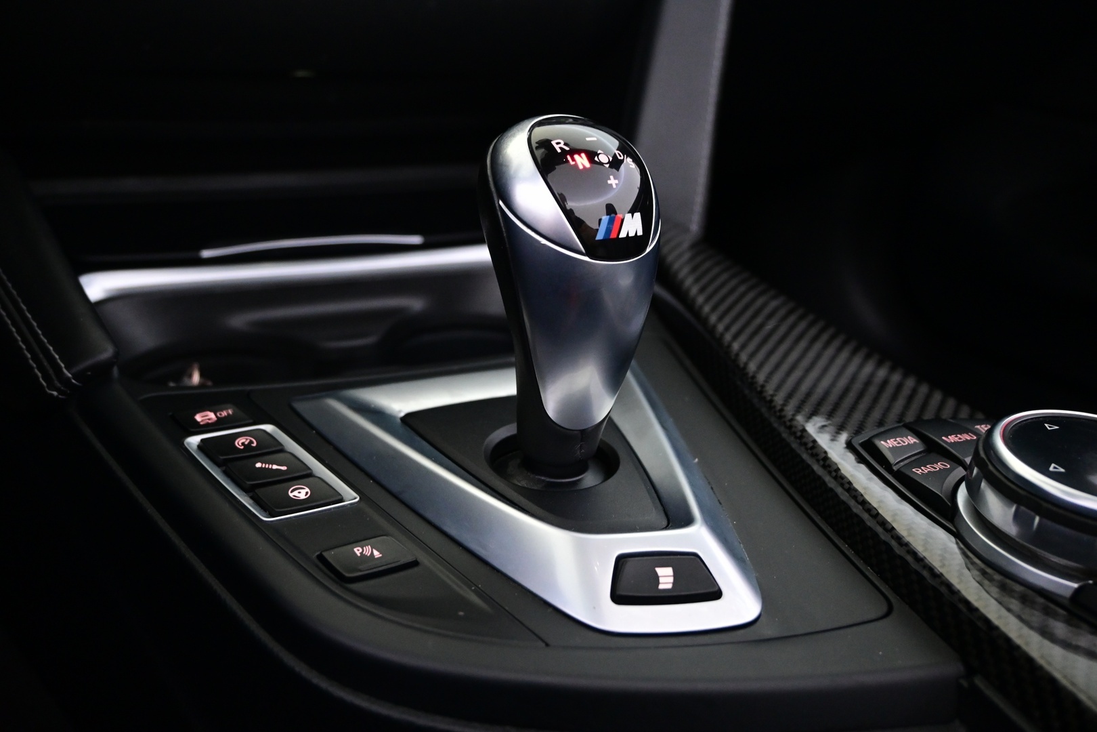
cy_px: 366
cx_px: 548
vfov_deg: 40.0
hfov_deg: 57.2
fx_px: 1006
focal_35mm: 33
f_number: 4
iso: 2200
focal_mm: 22
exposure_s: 1/40
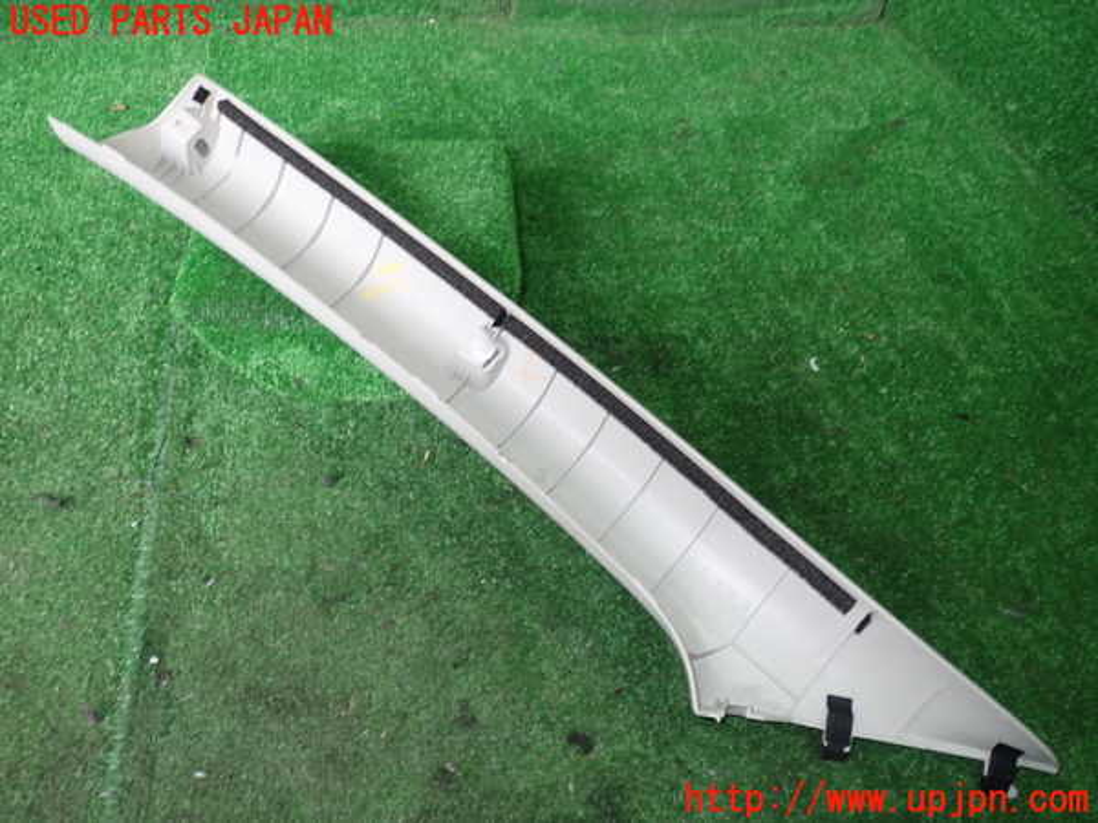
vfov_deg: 46.8
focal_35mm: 30
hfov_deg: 60.0
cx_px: 549
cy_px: 412
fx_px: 952
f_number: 2.3
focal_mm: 5.4
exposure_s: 1/30
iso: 200
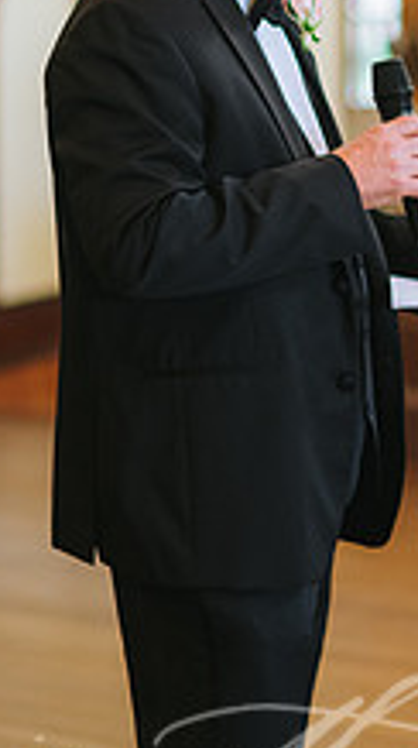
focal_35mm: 184
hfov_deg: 6.6
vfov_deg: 11.7
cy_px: 144
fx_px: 3640
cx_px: 329
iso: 1600
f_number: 2
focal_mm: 85
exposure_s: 1/250
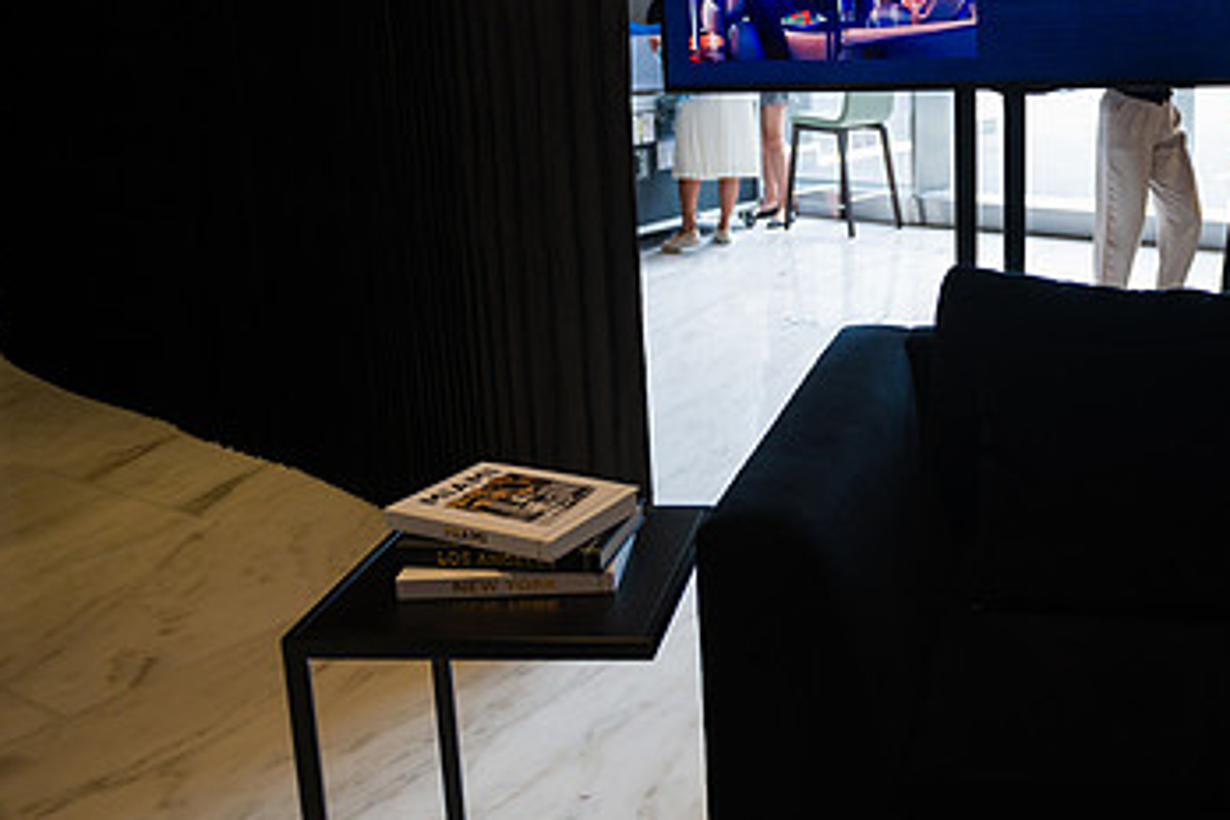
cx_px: 922
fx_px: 1367
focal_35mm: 40
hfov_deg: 46.7
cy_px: 279
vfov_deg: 33.1
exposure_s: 1/400
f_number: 4
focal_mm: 24
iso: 800
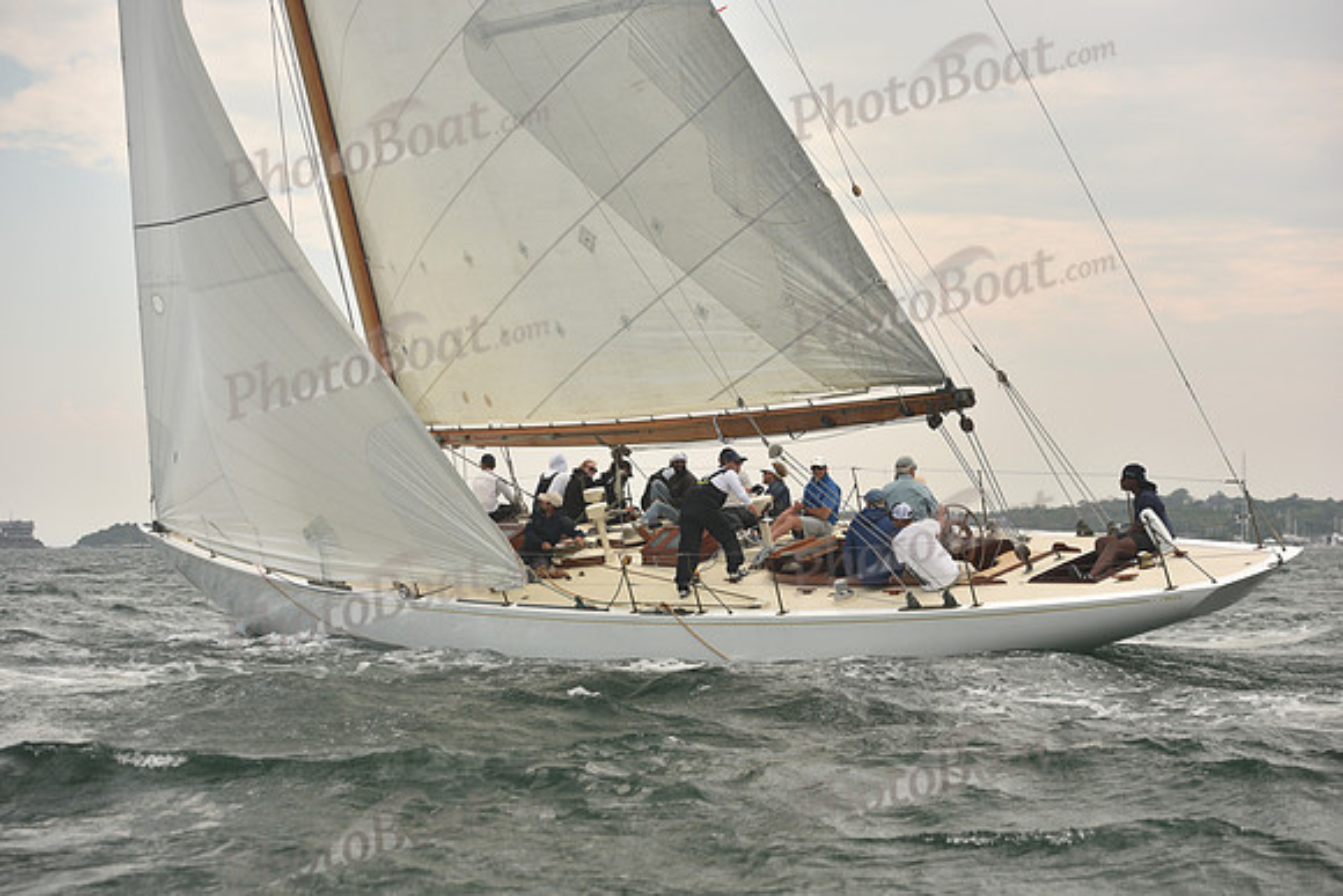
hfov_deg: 28.8
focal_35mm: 70
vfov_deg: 19.5
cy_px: 448
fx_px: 2612
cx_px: 672
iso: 250
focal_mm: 70
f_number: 5
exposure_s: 1/500
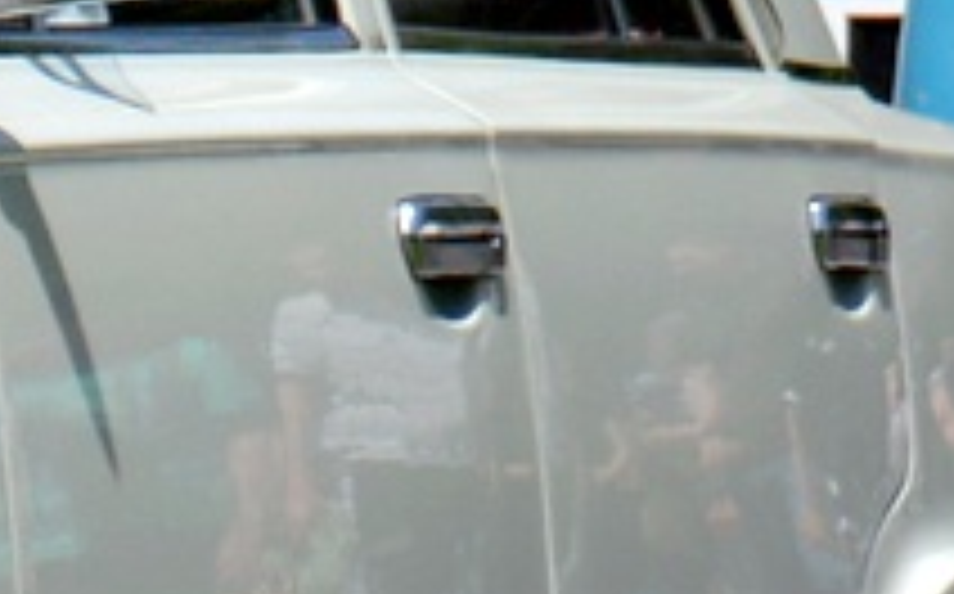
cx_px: -1377
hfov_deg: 4.3
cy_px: 135
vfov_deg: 2.8
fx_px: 12363
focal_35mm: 476
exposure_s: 1/2000
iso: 400
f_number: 7.1
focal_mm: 44
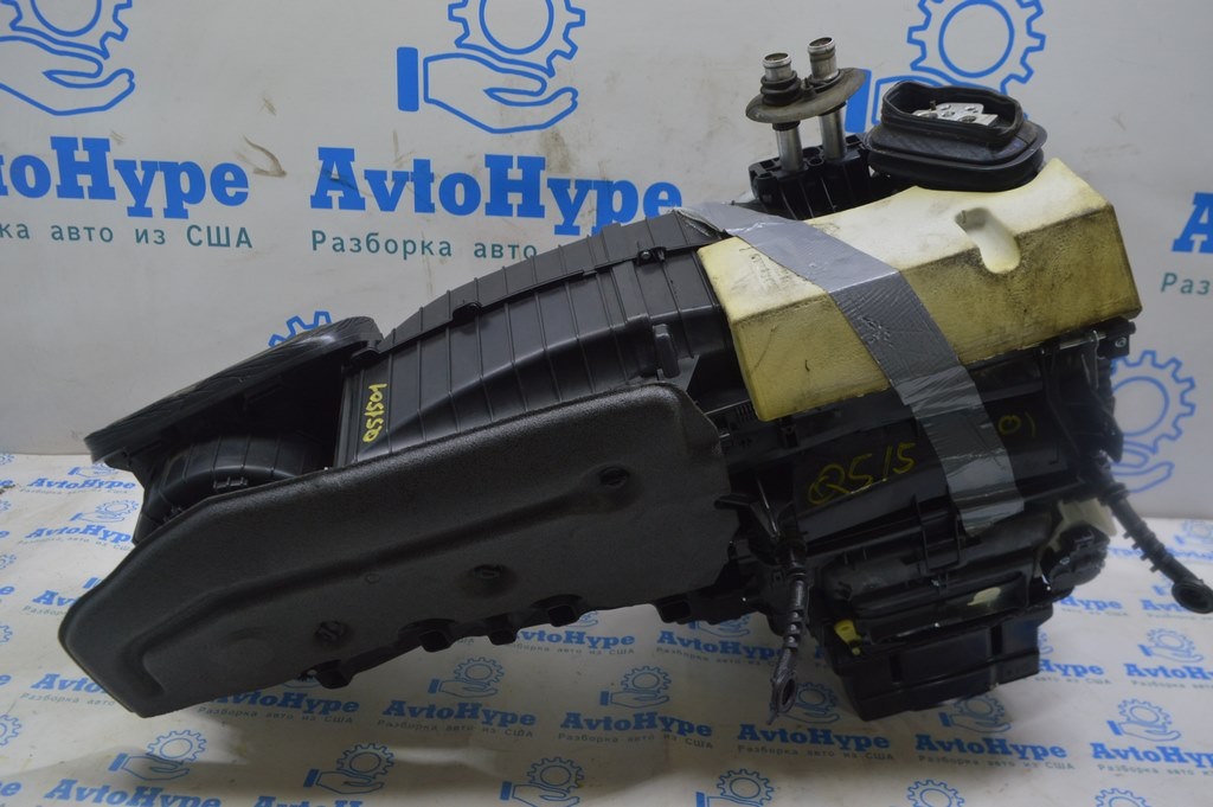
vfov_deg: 41.6
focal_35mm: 32
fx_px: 1060
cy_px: 404
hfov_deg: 59.5
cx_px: 606
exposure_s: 1/25
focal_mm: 21
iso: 400
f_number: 5.6
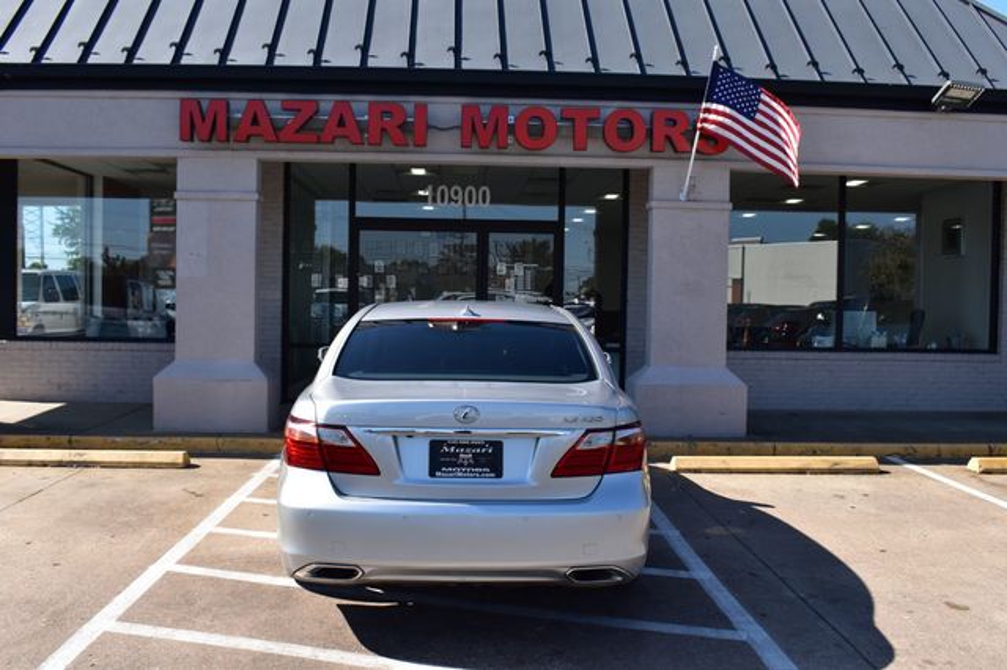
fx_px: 965
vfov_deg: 38.3
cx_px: 504
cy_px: 335
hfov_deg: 55.1
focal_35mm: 34
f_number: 11
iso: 400
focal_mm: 23
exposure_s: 1/500
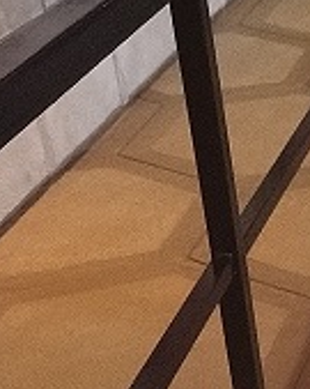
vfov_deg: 16.2
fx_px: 1274
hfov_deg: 12.0
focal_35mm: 111
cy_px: 539
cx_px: 664
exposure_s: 1/17
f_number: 1.7
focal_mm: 5.31
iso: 800
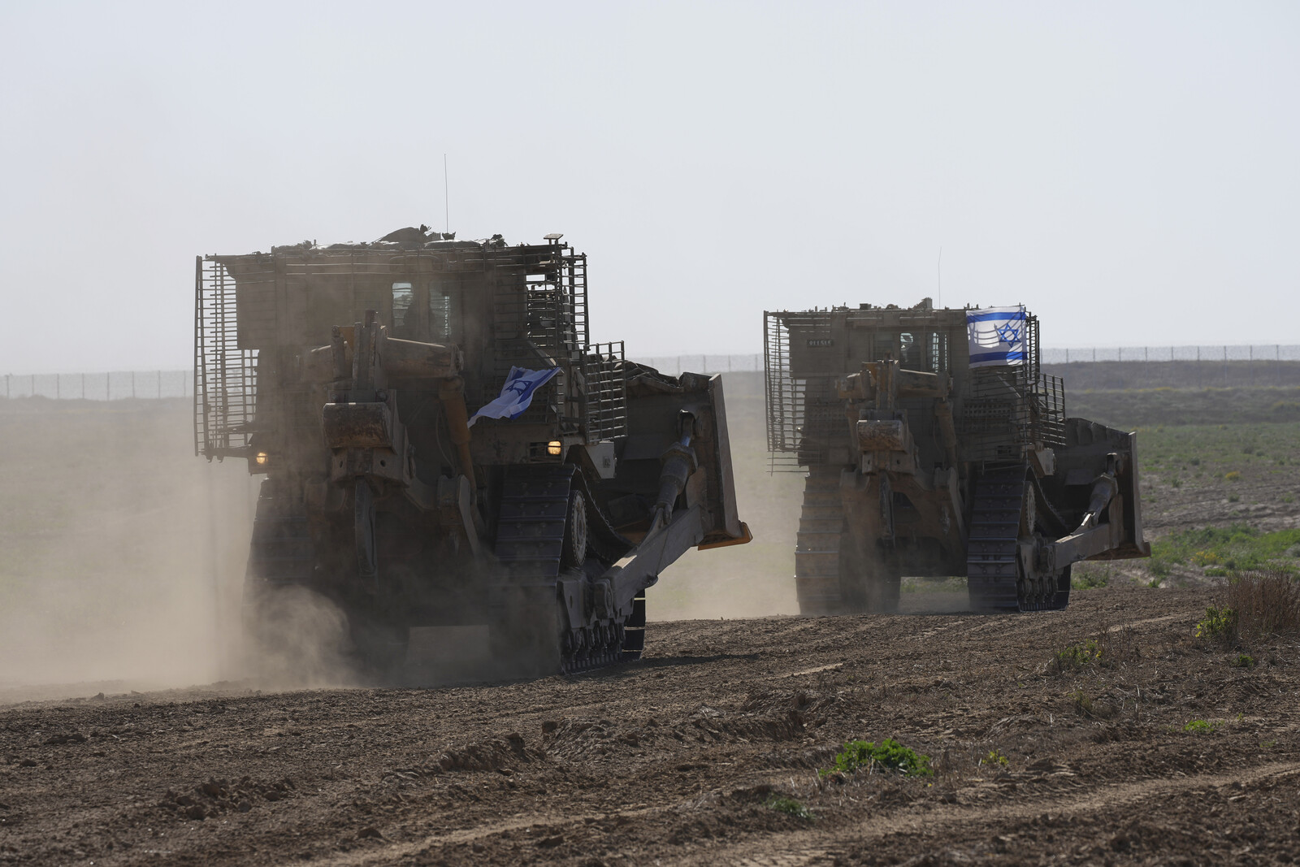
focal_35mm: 253
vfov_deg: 5.4
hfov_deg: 8.1
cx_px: 650
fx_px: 9136
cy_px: 434
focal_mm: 253
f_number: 13
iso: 100
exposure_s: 1/320
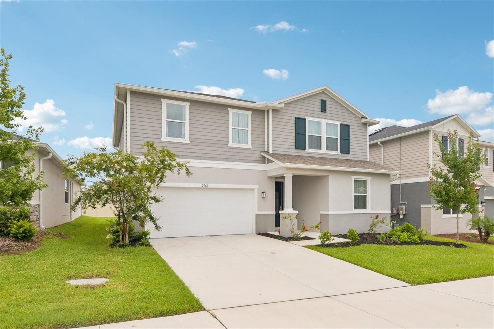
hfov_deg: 84.0
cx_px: 247
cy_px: 164
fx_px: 274
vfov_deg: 61.9
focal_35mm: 20
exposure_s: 1/2000
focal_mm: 20
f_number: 8
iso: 400
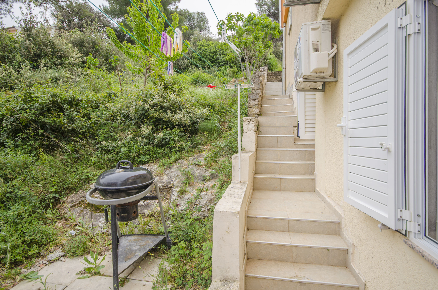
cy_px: 145
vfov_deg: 63.0
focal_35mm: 20
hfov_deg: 85.5
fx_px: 237
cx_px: 219
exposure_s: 1/160
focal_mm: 13
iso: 100
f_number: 6.3
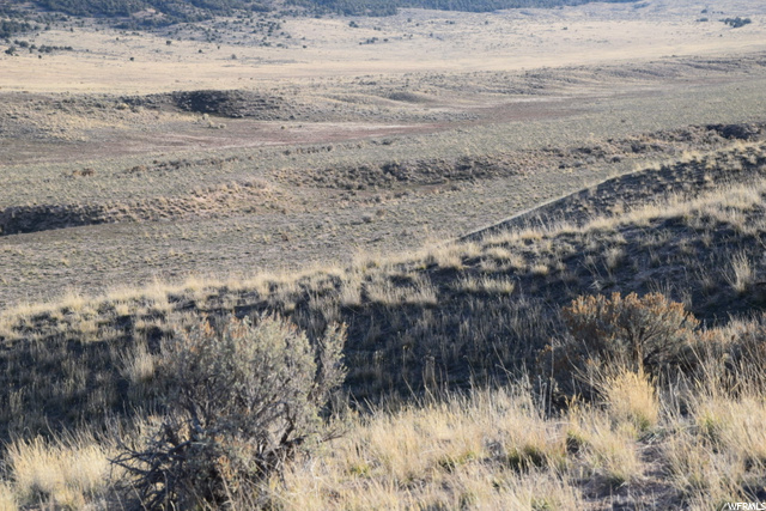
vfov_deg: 12.7
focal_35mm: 108
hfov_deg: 18.9
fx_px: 2298
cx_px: 383
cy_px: 256
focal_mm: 72
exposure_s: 1/200
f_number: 10
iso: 400
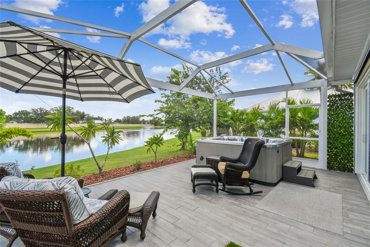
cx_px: 185
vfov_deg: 77.3
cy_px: 124
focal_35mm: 15
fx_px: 154
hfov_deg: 100.4
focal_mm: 10
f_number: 7.1
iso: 100
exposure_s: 1/160
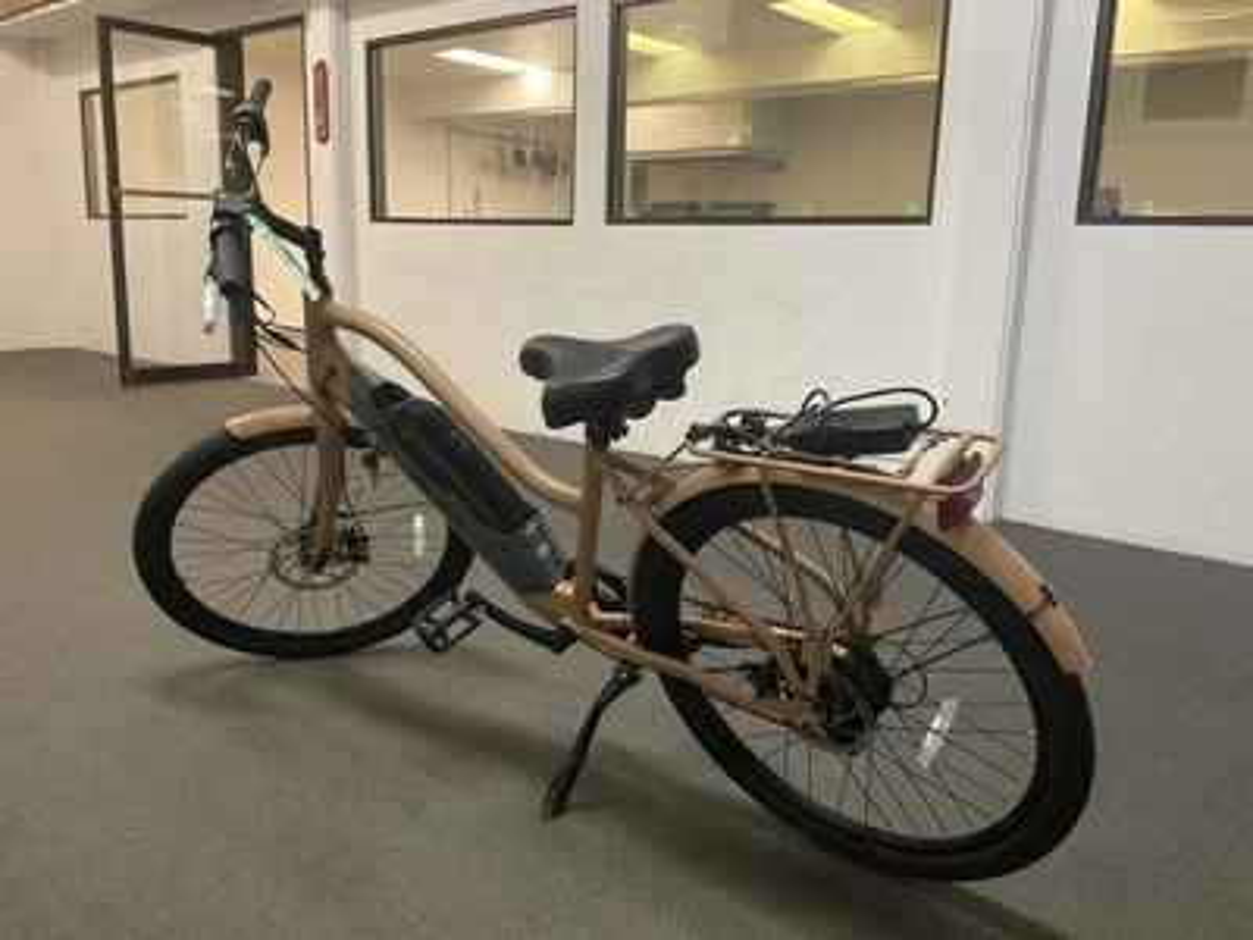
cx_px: 626
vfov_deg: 48.2
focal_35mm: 29
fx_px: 1050
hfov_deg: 61.7
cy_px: 470
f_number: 1.8
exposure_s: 1/60
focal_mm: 3
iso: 200
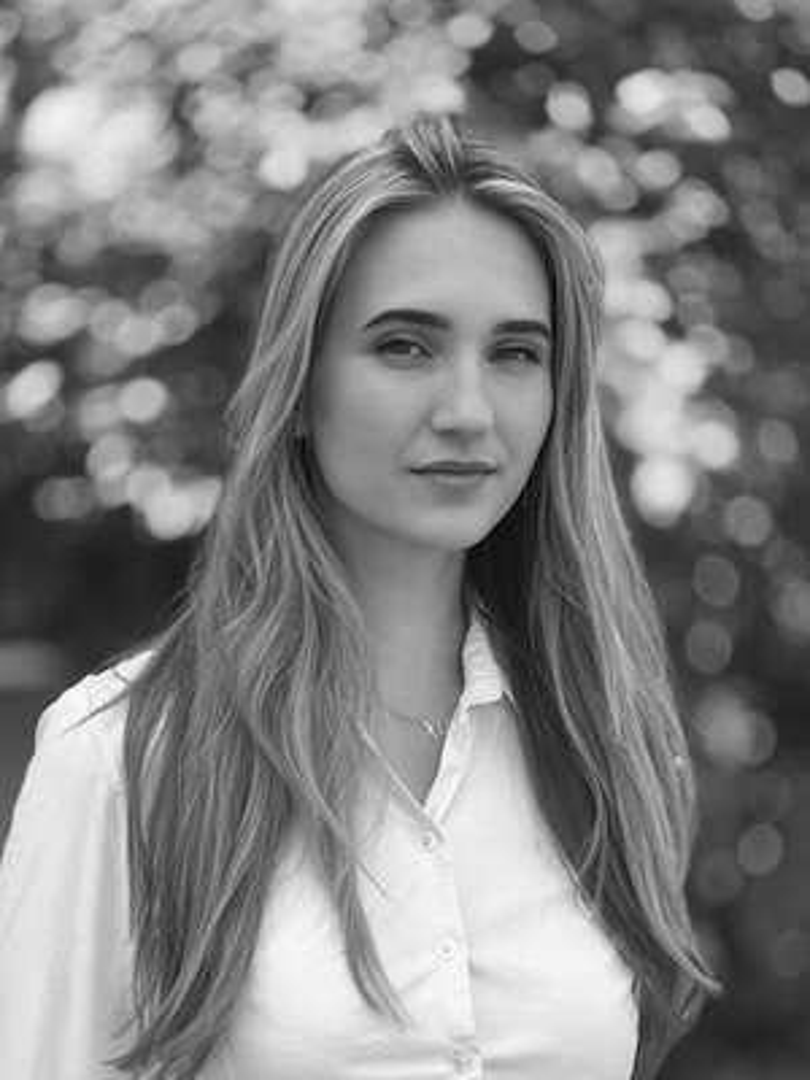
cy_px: 540
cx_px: 405
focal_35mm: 52
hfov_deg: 28.0
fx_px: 1622
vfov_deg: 36.8
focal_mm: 5.96
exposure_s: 1/951
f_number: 1.6
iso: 32
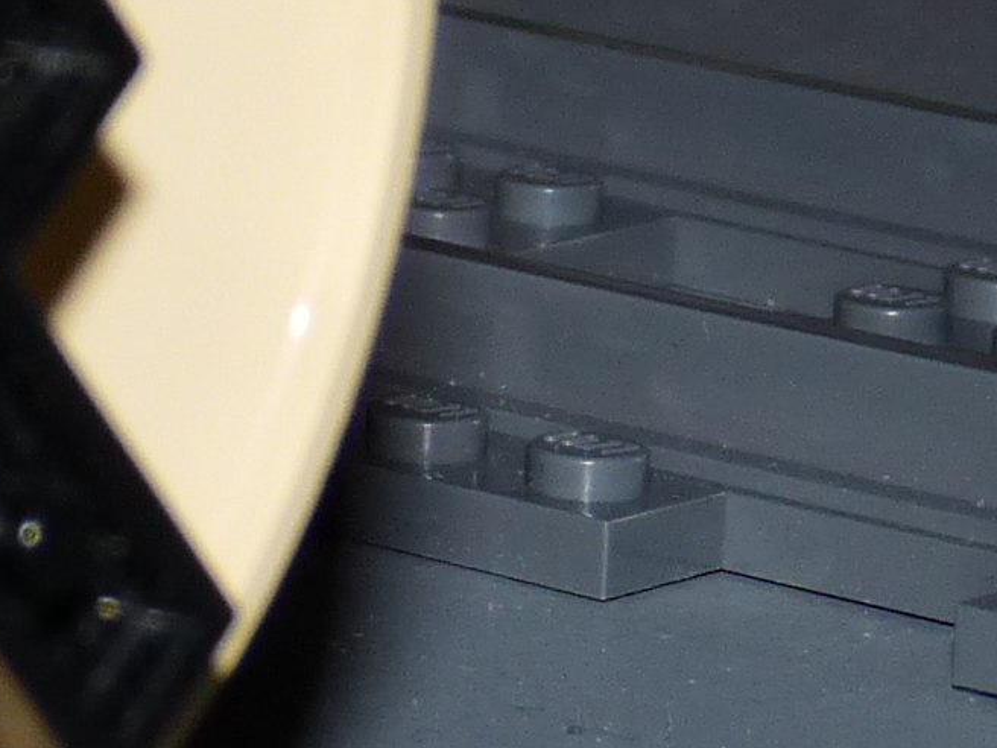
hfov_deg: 5.8
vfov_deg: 4.5
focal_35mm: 328
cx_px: -1410
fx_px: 9447
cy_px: -185
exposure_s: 1/60
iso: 100
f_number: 3.2
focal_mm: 10.4
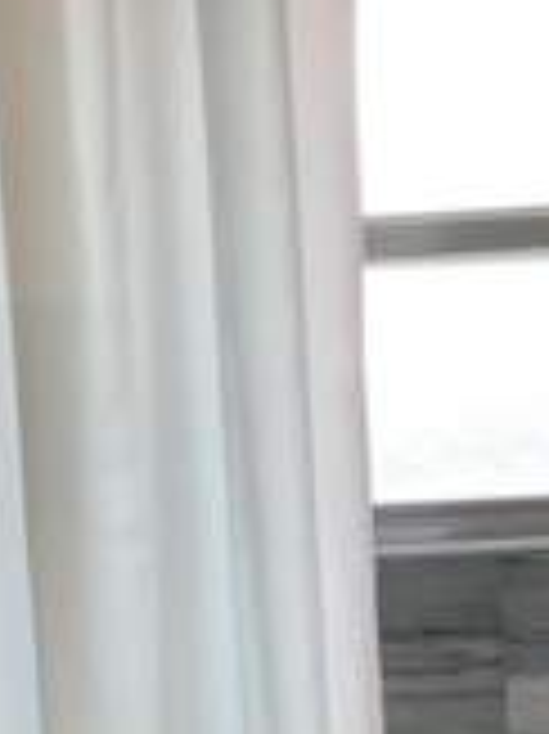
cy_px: 1004
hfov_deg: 12.9
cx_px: 387
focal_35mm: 114
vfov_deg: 16.2
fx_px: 2414
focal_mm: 3
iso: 40
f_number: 1.8
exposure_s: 1/120
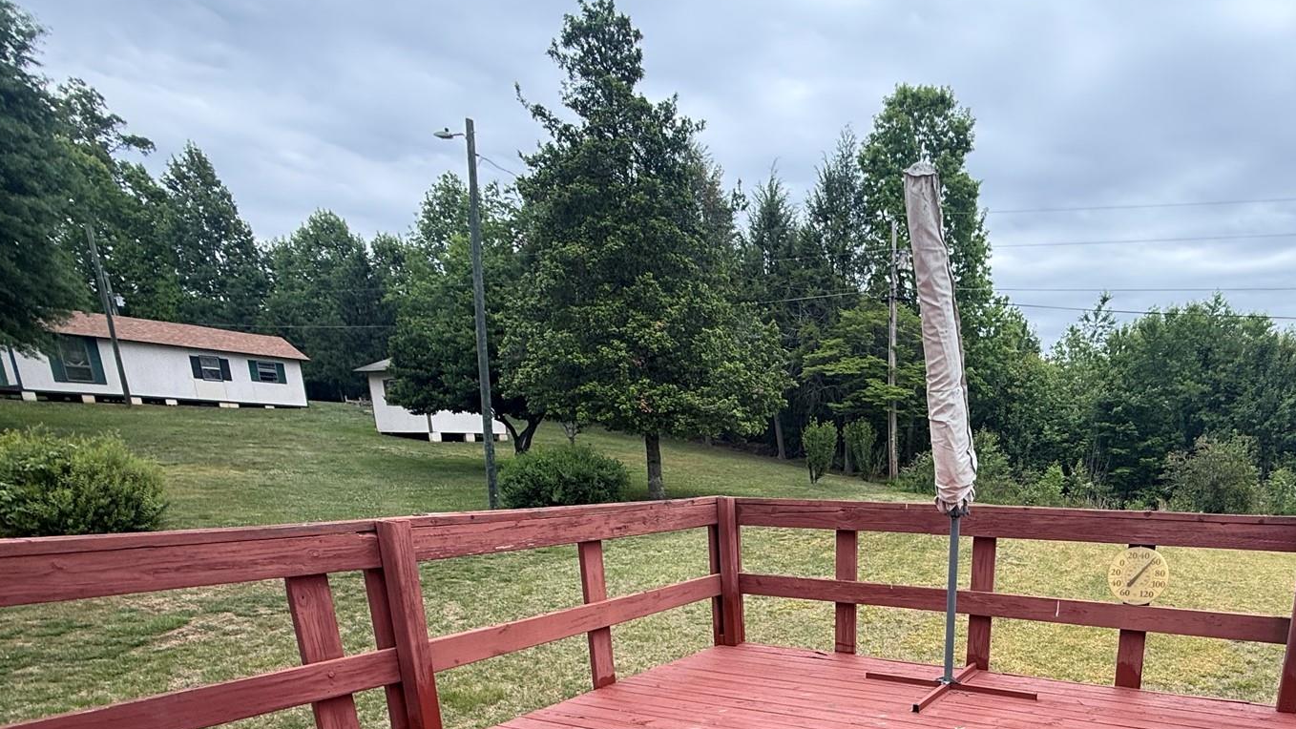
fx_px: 790
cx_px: 870
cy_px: 688
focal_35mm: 23
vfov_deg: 44.0
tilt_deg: -15.6
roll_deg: -0.6
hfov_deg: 76.1
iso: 50
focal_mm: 2.22
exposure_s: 1/252
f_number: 2.2
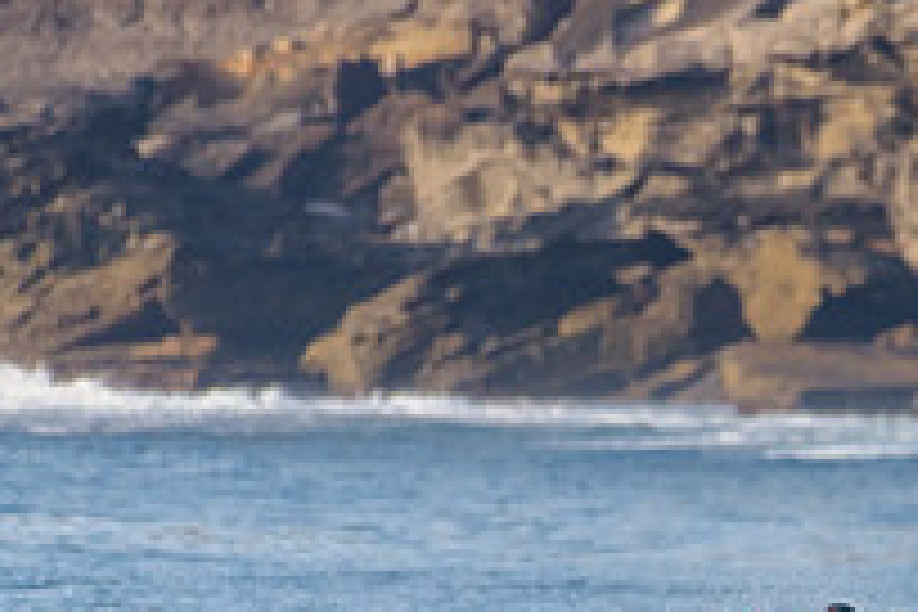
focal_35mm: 1743
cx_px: 959
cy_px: 791
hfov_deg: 1.2
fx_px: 44443
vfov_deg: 0.8
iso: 640
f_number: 5.6
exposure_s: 1/2000
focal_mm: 500
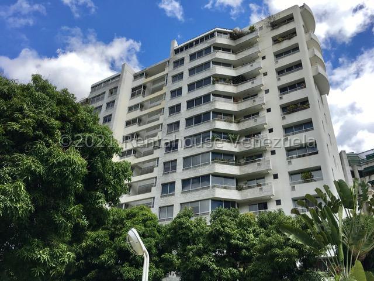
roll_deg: -2.8
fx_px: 313
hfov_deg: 61.7
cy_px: 140
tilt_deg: +32.5
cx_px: 187
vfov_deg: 48.2
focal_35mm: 29
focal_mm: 4.15
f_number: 2.2
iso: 25
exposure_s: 1/1538
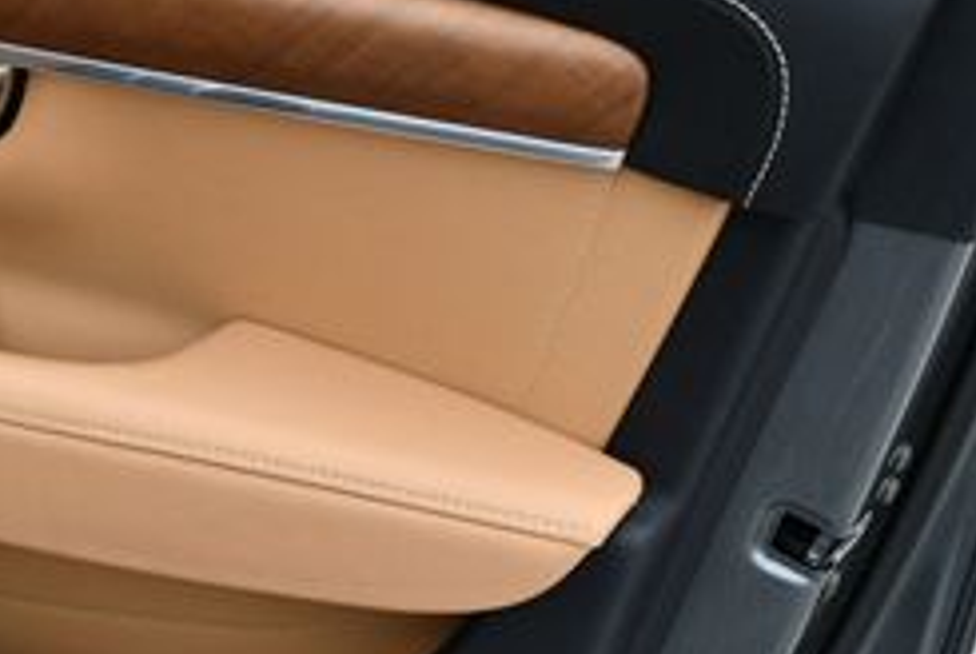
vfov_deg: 14.6
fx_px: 2551
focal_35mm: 94
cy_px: 247
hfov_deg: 20.7
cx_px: -72
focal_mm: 18
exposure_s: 1/250
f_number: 7.1
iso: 200
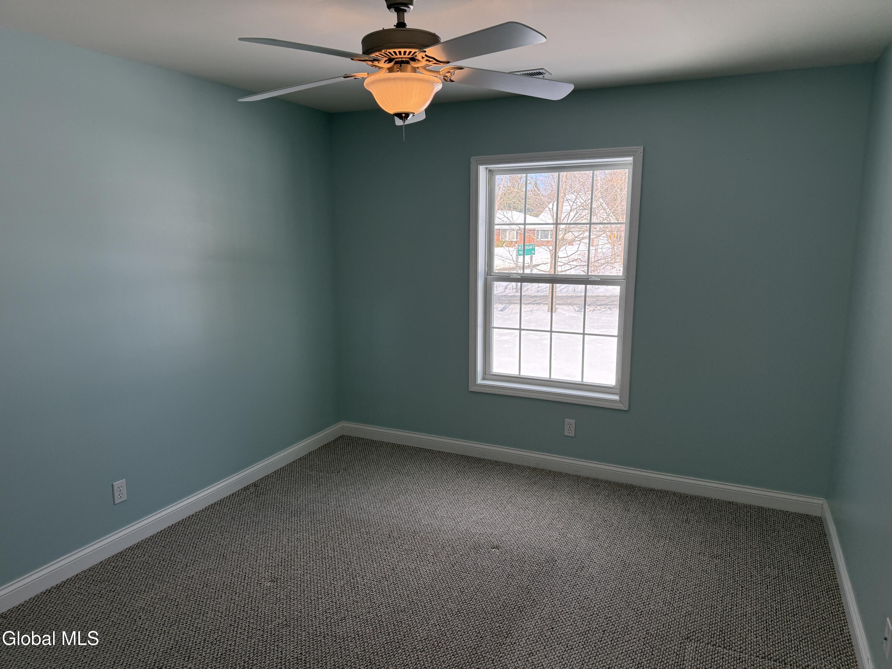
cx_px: 446
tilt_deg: -9.6
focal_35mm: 24
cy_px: 334
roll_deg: -0.2
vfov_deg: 56.8
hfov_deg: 71.6
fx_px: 618
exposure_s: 1/931
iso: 100
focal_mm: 6.76
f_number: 1.78
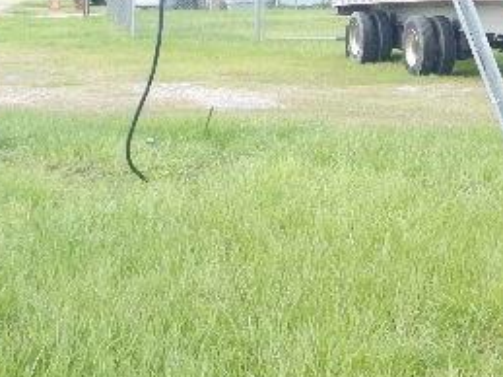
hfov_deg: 23.1
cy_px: 25
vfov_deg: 17.3
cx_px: 377
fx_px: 1220
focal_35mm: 84
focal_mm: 6.1
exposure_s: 1/160
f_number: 4.2
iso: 125
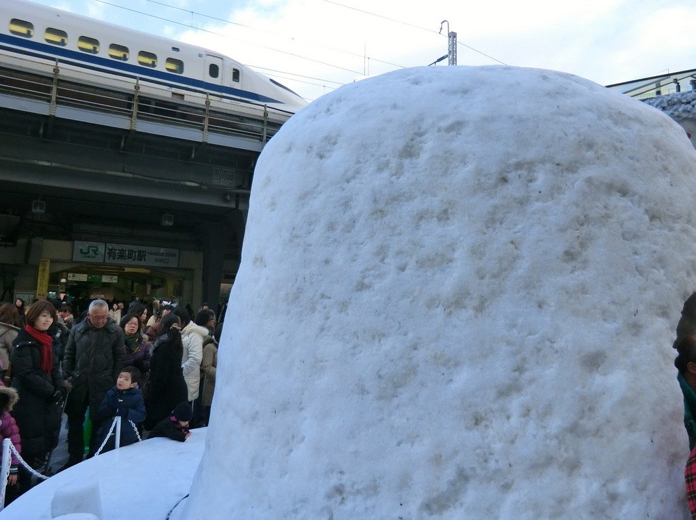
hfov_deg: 71.7
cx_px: 348
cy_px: 260
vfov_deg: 56.7
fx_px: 482
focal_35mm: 24
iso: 80
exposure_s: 1/320
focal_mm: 4.3
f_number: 3.2
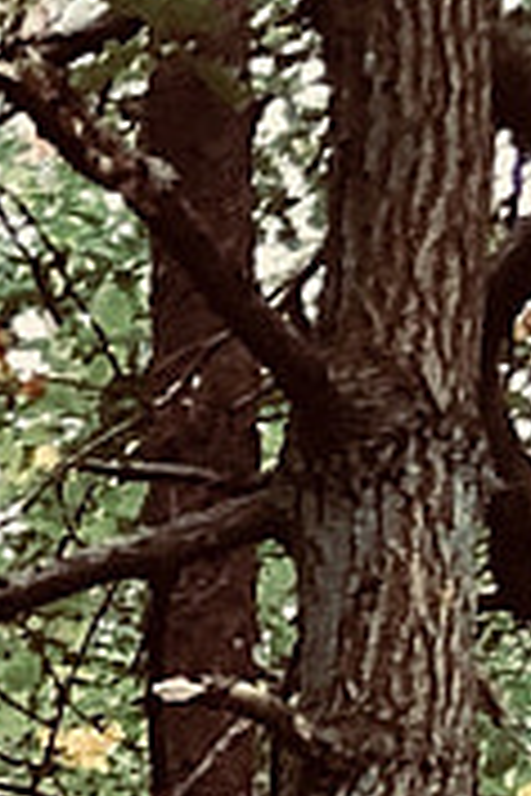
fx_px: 6018
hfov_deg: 4.7
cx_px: -1400
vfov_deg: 6.7
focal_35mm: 272
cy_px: 2559
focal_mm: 3.99
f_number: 1.8
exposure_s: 1/33
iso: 40
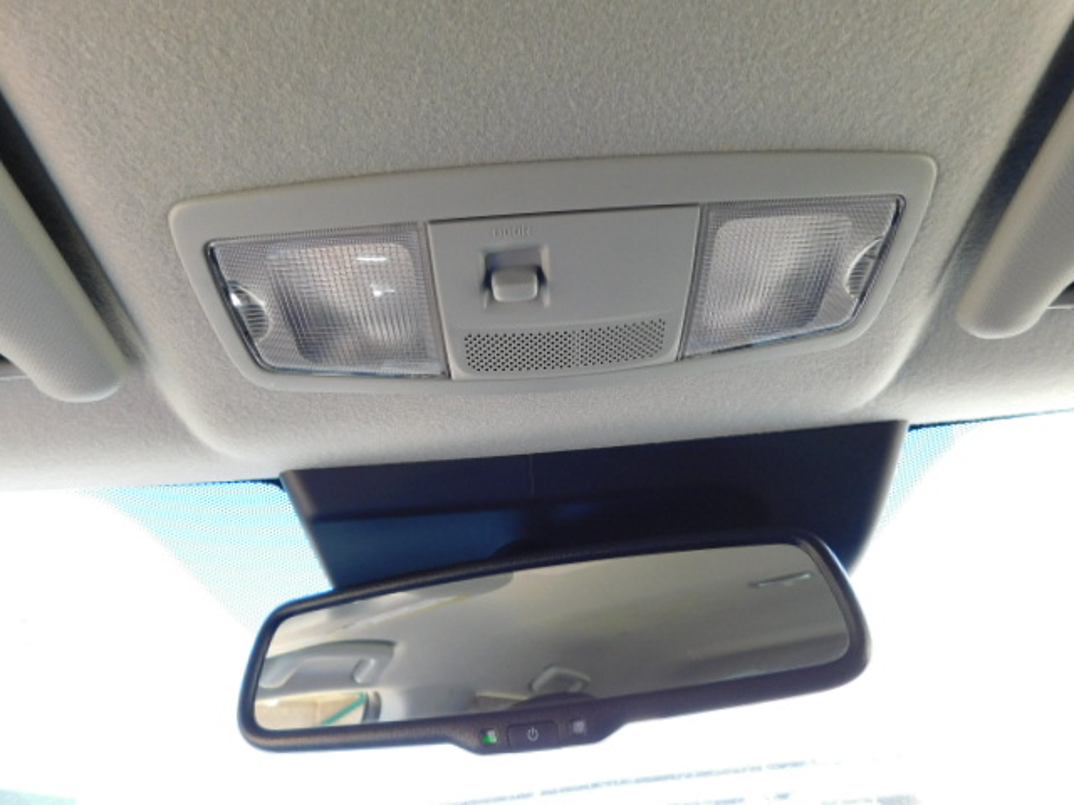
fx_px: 714
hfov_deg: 73.9
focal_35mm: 23
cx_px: 537
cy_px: 402
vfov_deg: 58.9
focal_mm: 4
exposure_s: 1/100
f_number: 3
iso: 125
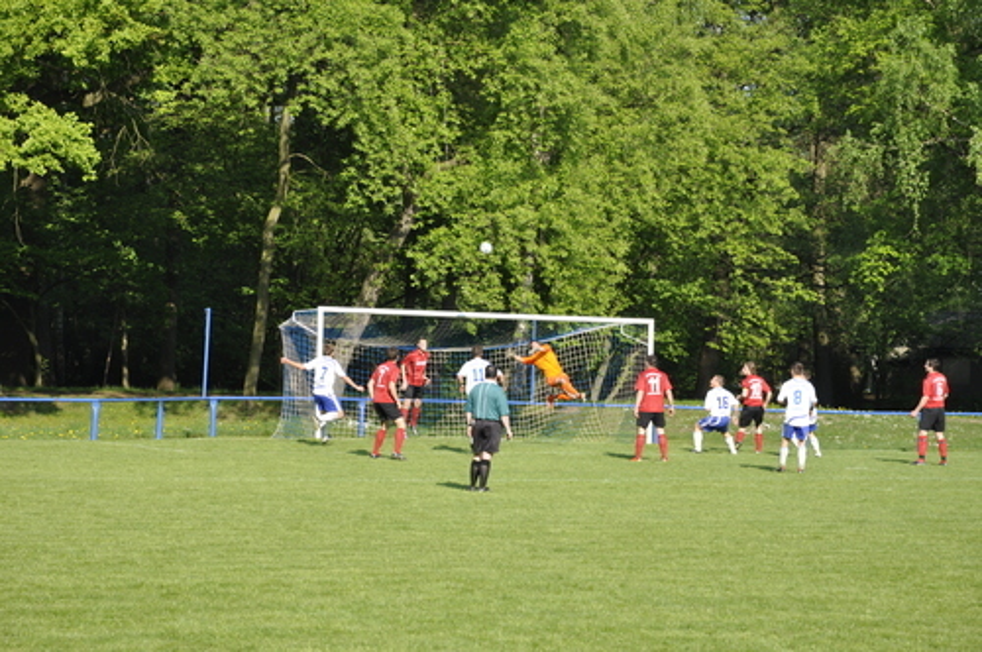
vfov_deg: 10.7
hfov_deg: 16.1
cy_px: 326
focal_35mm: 128
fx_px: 3473
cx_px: 491
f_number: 8
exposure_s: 1/250
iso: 200
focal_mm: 85
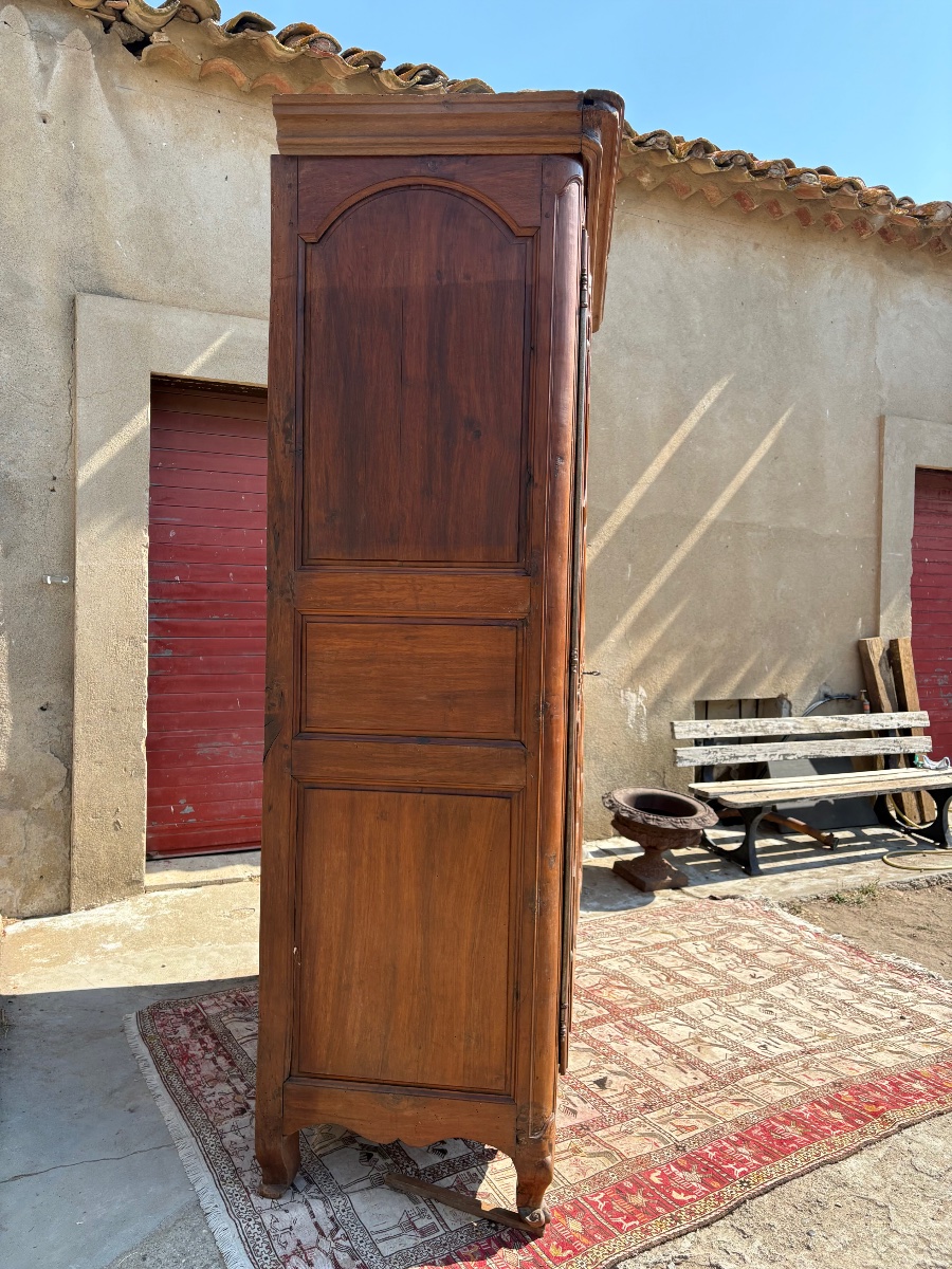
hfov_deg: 53.1
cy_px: 634
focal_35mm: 26
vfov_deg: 67.3
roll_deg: -1.0
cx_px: 476
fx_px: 953
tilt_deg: -0.9
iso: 50
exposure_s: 1/1337
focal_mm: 5.96
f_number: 1.6
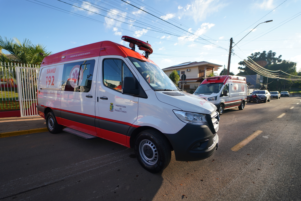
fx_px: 117
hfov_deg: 104.2
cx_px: 150
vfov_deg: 81.2
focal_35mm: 14
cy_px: 100
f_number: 2.8
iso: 250
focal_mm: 14
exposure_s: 1/1600
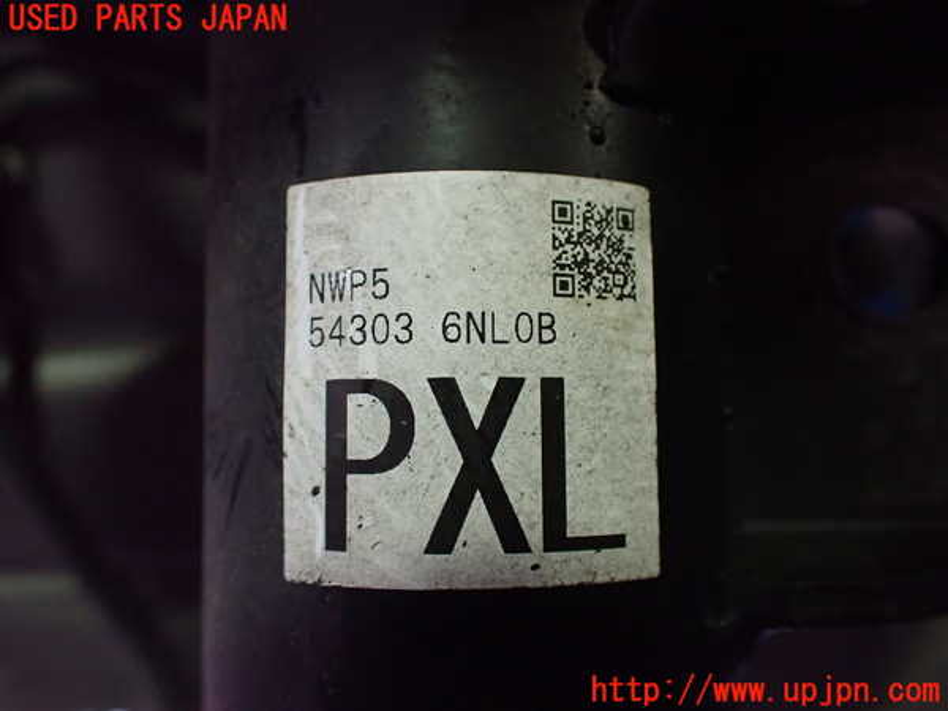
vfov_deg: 46.8
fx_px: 822
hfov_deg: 60.0
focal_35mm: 30
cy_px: 356
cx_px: 474
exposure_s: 1/100
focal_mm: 5.4
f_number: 2.3
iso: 800
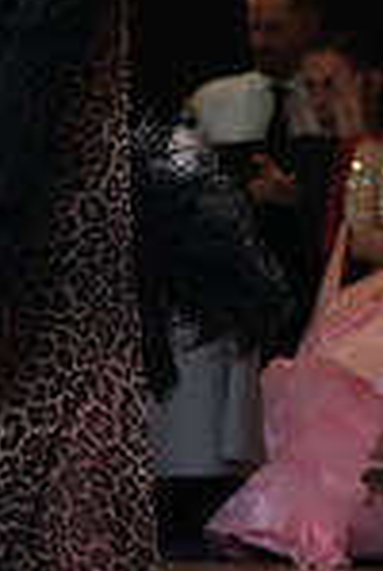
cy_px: -207
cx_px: -159
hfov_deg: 3.4
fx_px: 6480
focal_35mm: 408
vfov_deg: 5.0
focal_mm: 105
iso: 3200
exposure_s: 1/500
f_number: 4.5
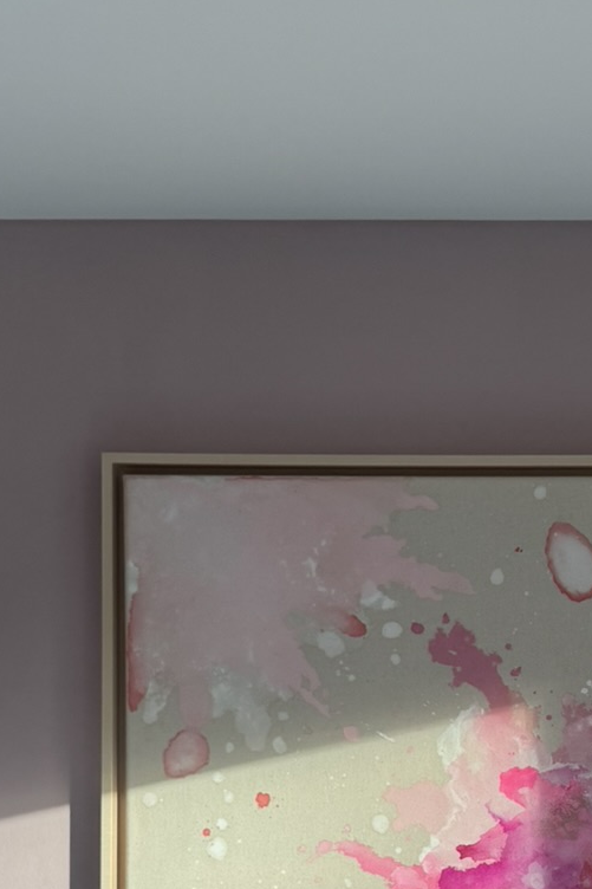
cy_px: 742
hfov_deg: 19.4
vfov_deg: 28.8
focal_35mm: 68
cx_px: 609
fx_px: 1678
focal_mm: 6.76
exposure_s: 1/121
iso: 100
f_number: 1.78
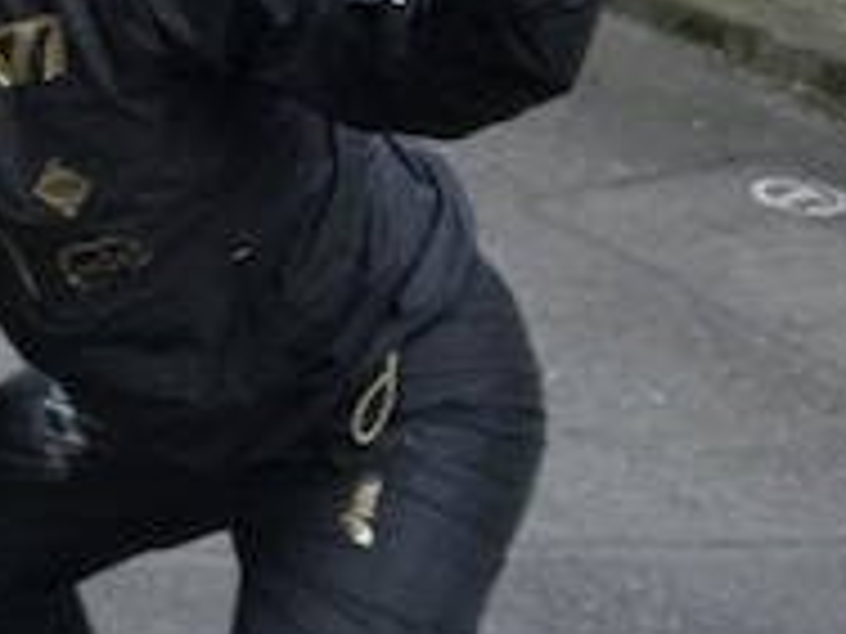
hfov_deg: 18.4
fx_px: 2493
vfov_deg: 13.7
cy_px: -304
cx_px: -117
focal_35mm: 102
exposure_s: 1/33
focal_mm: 2.87
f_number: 2.2
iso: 100
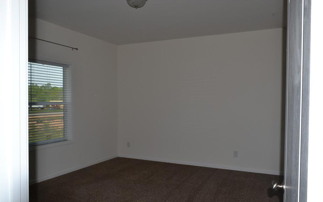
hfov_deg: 66.5
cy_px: 109
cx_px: 163
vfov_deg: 44.5
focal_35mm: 28
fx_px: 247
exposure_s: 1/200
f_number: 14
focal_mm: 18
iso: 400
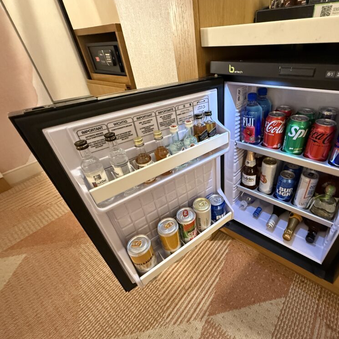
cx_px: 211
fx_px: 188
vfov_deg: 84.0
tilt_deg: -34.9
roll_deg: +2.5
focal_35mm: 17
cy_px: 168
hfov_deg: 82.4
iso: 1000
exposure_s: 1/60
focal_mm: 2.22
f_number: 2.2
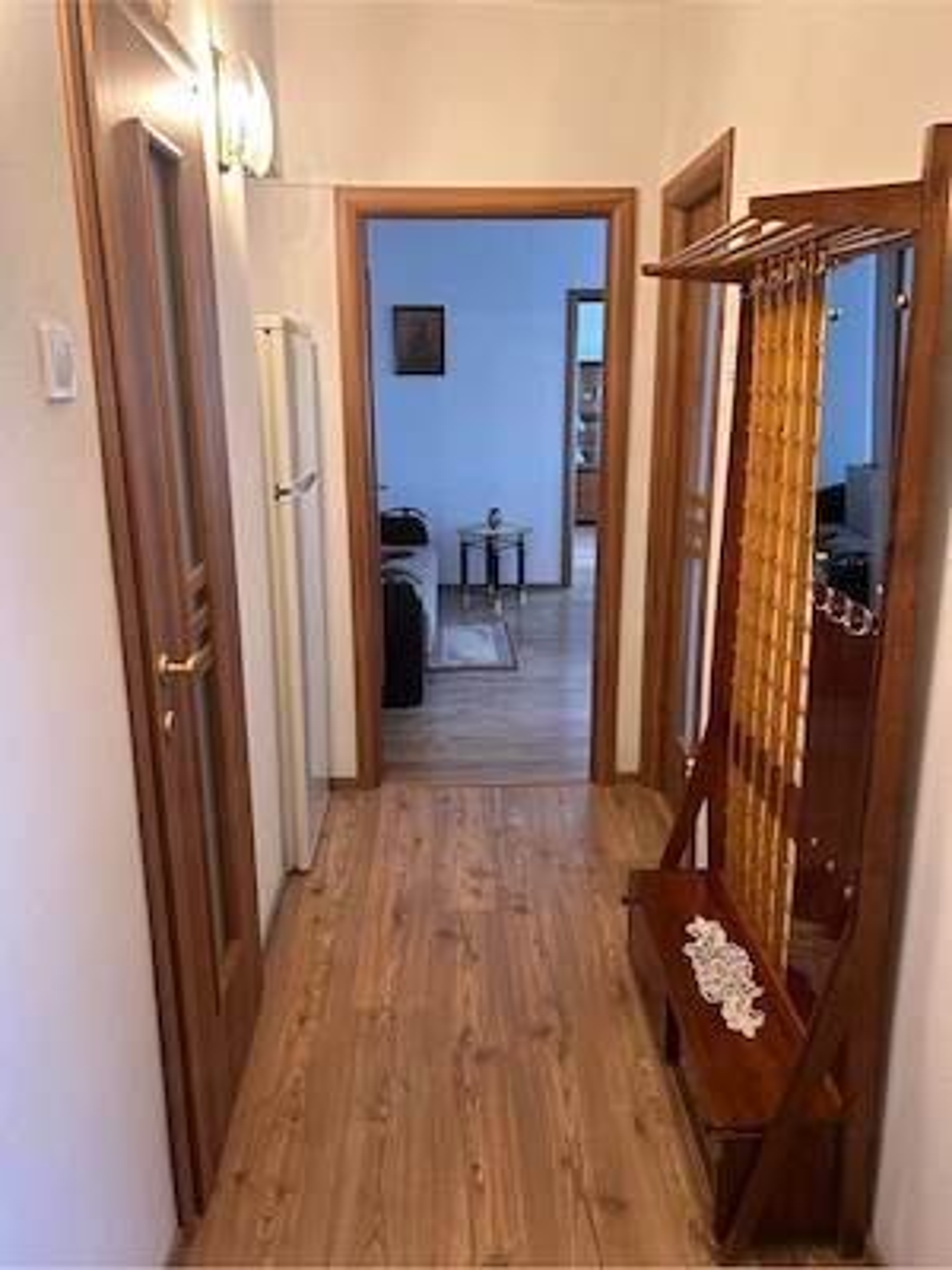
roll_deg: -0.3
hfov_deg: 53.1
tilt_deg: -12.9
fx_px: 953
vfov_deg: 67.3
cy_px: 635
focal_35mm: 26
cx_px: 476
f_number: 1.5
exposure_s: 1/50
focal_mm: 5.7
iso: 125
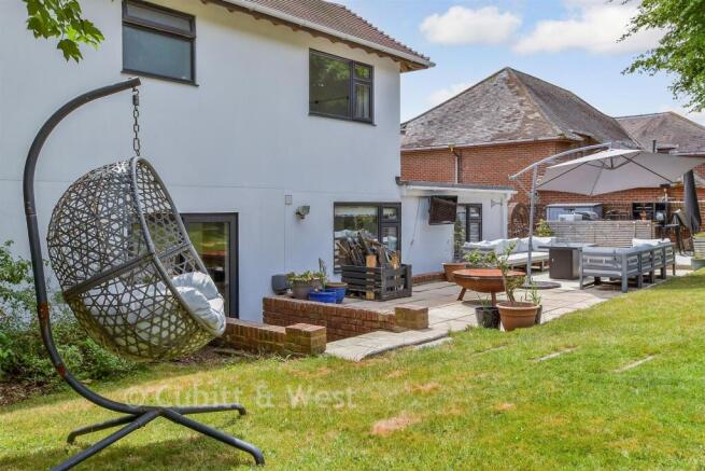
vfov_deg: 43.6
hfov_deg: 61.9
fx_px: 588
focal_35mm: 30
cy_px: 236
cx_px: 352
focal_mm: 20
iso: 200
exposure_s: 1/400
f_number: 8
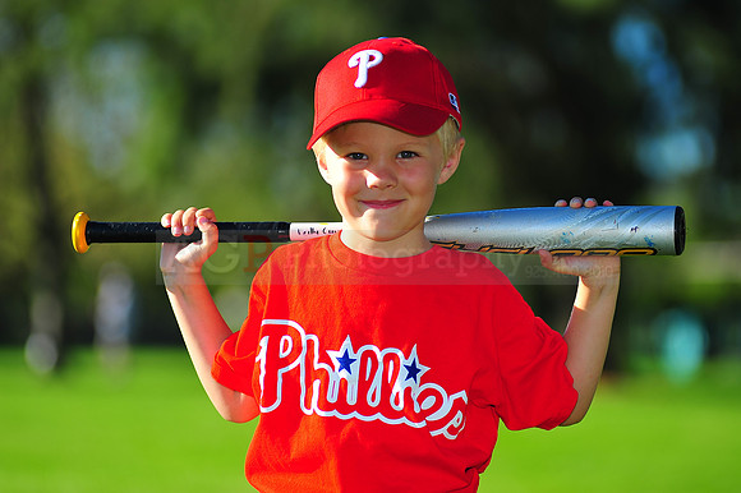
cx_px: 370
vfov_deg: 7.6
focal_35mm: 180
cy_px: 246
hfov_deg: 11.4
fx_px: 3703
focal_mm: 180
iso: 200
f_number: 4
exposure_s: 1/1250
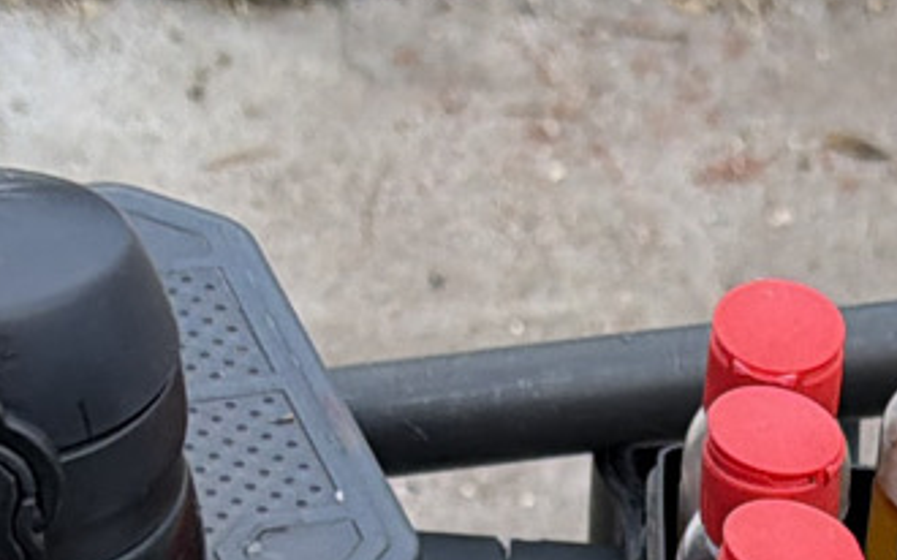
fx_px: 3763
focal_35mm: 154
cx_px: 1033
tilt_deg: -49.9
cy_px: 1348
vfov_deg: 7.9
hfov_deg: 13.3
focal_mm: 6.76
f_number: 1.78
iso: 200
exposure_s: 1/121
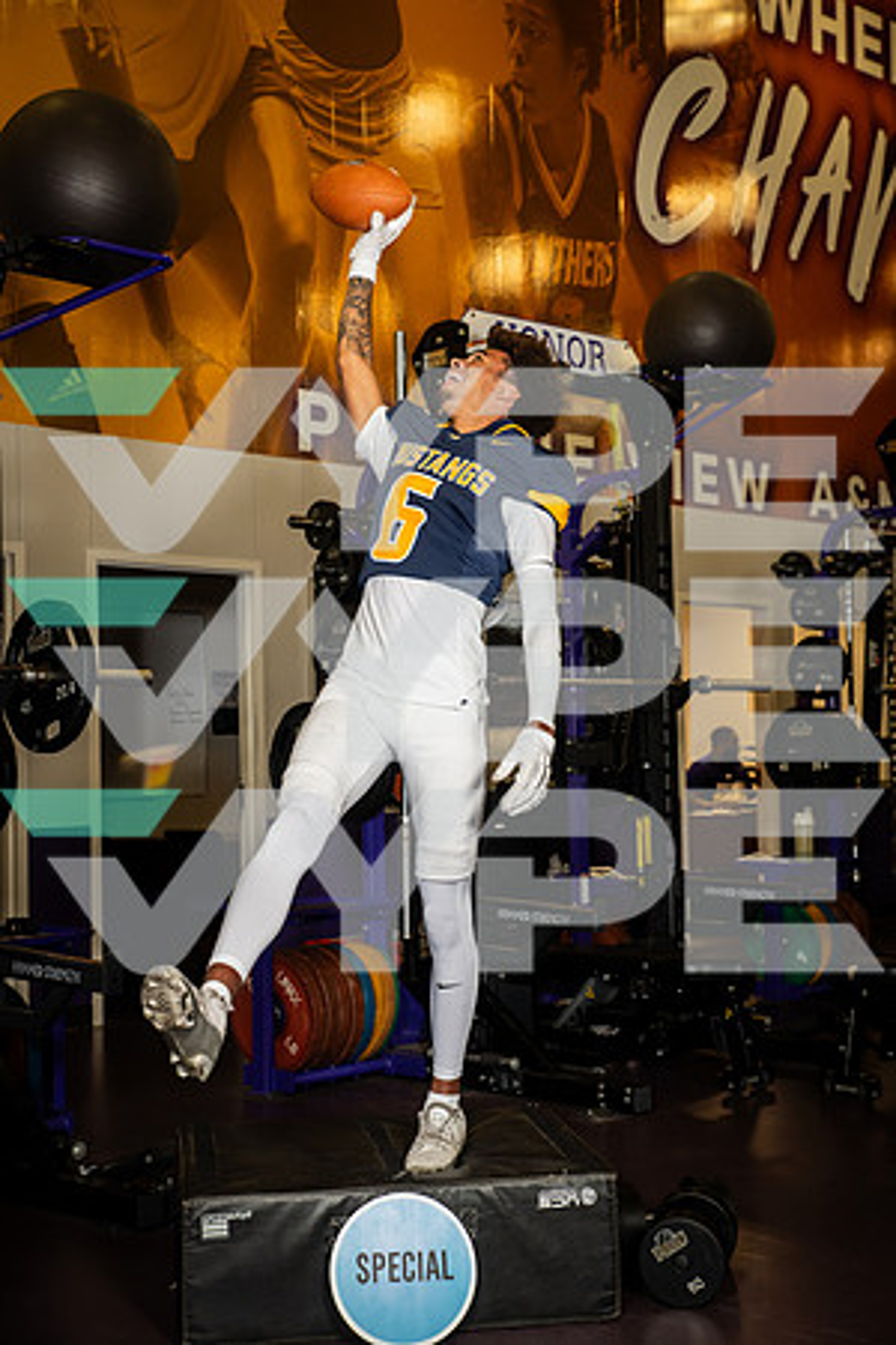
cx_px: 448
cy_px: 672
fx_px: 1867
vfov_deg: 39.6
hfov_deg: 27.0
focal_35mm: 50
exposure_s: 1/250
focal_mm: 50
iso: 500
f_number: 5.6
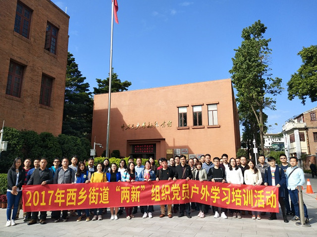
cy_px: 118
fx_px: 238
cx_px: 158
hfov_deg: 67.3
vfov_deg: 53.0
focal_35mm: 26
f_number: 2
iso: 50
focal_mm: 3.88
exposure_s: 1/1062
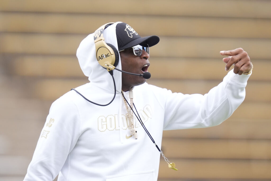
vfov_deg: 1.6
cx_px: 136
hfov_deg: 2.5
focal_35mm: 840
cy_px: 90
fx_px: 6329
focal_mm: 560
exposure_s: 1/2000
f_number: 4
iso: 1600
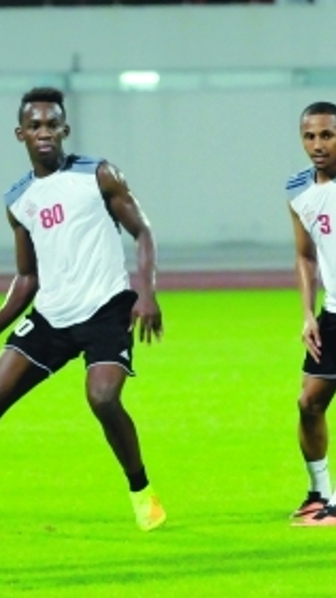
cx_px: 211
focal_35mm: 483
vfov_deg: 4.5
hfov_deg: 2.5
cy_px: 369
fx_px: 7656
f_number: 2.8
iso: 1600
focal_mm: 135
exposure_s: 1/500
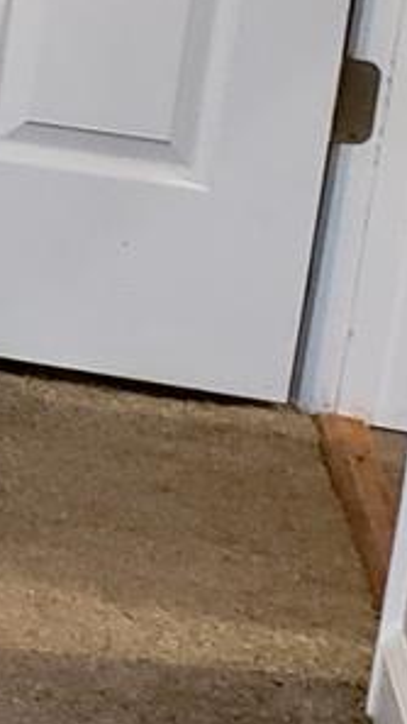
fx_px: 3742
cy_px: -288
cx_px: -1404
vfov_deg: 10.7
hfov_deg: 5.3
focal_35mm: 195
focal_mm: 4.3
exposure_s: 1/30
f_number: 1.5
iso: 320
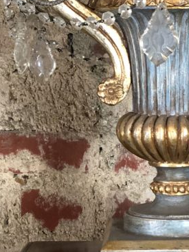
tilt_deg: +5.5
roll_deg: -0.4
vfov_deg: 13.2
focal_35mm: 145
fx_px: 1056
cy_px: -54
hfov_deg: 10.2
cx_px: 173
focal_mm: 6
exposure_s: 1/20
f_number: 2.4
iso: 160
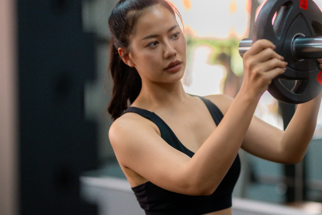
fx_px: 742
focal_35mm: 83
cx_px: 261
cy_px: 124
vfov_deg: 16.4
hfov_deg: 24.1
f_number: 1.2
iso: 800
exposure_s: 1/800
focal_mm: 50
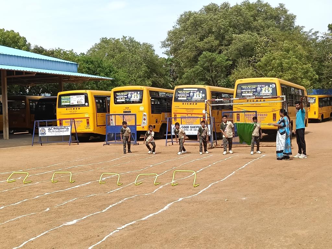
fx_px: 460
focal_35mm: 48
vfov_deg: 30.3
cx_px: 166
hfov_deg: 39.7
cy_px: 124
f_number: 1.8
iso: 64
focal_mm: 3.98
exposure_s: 1/429
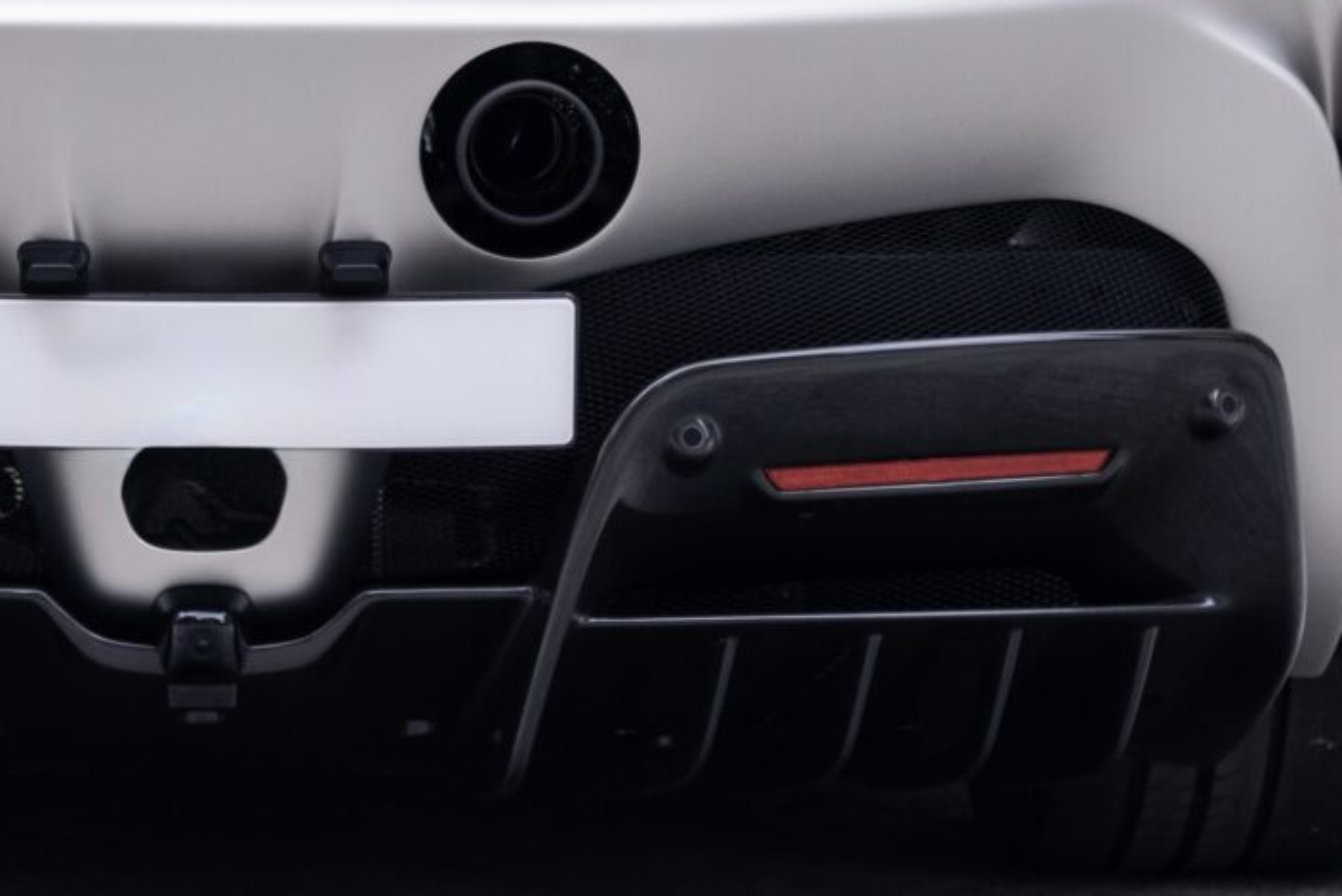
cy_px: -12
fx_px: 5556
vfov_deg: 9.2
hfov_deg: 13.7
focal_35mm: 149
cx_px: 227
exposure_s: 1/160
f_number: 4
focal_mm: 27
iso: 160
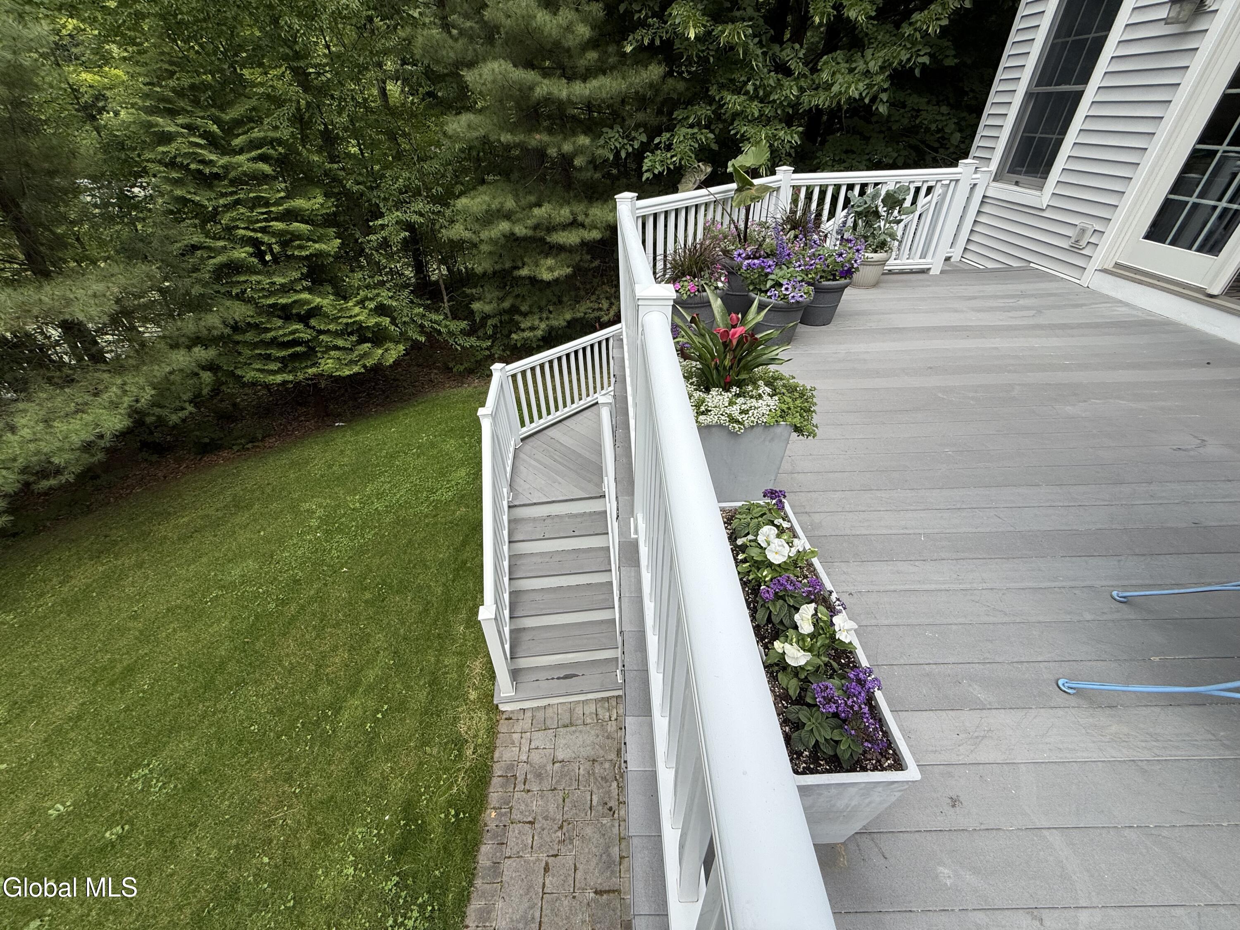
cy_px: 465
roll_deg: +2.3
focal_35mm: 14
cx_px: 620
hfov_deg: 102.1
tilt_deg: -34.9
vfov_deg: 85.7
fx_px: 502
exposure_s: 1/970
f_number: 2.2
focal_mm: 2.22
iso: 50
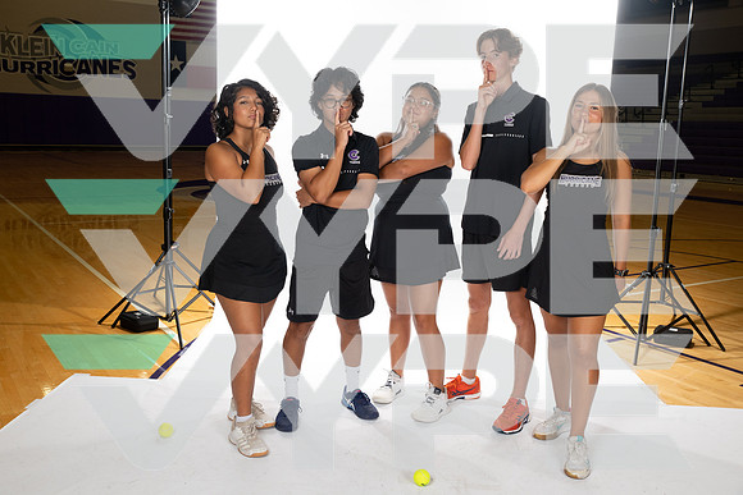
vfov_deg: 36.9
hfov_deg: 53.1
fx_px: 743
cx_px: 372
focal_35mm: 36
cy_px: 248
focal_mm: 36
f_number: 7.1
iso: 800
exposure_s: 1/320
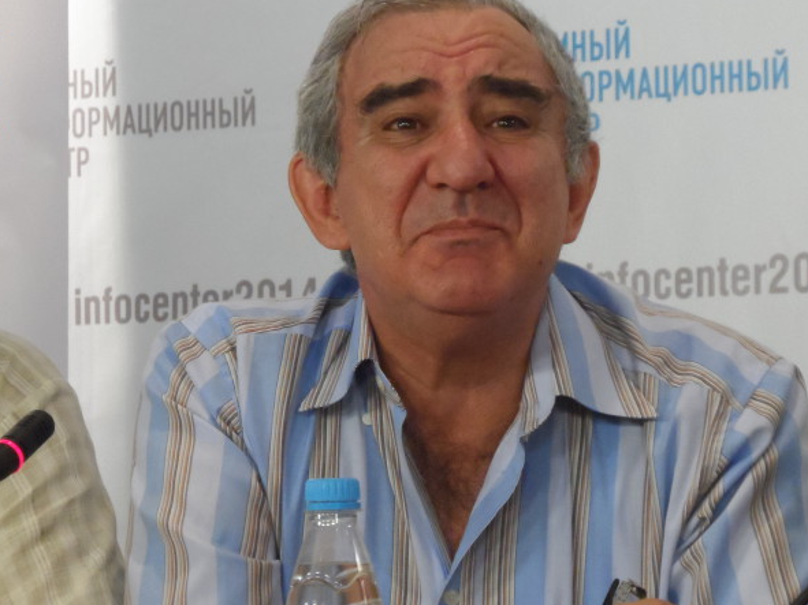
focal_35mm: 235
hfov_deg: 8.4
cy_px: 287
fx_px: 5484
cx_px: 437
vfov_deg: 6.3
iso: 640
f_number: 4.5
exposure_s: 1/90
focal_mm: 28.9
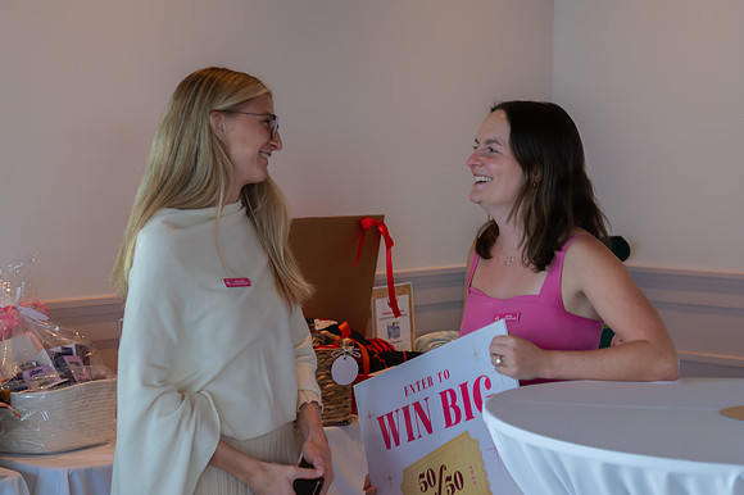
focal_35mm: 79
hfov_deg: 25.7
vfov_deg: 17.2
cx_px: 342
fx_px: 1633
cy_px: 240
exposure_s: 1/50
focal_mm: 70
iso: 500
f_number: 5.6
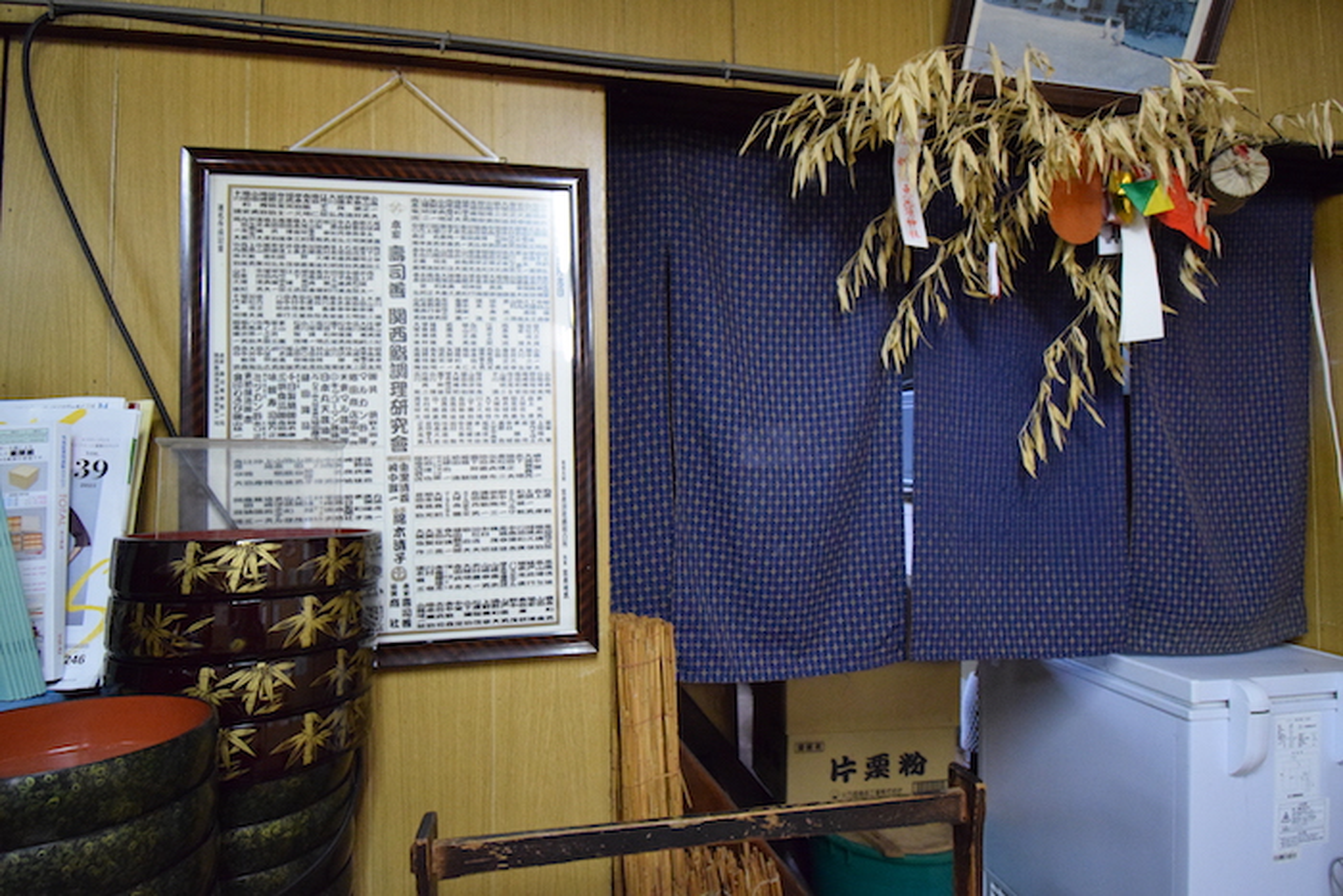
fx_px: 672
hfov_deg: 90.0
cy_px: 448
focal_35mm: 18
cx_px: 672
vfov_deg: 67.4
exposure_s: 1/100
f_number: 4.8
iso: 6400
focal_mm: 12
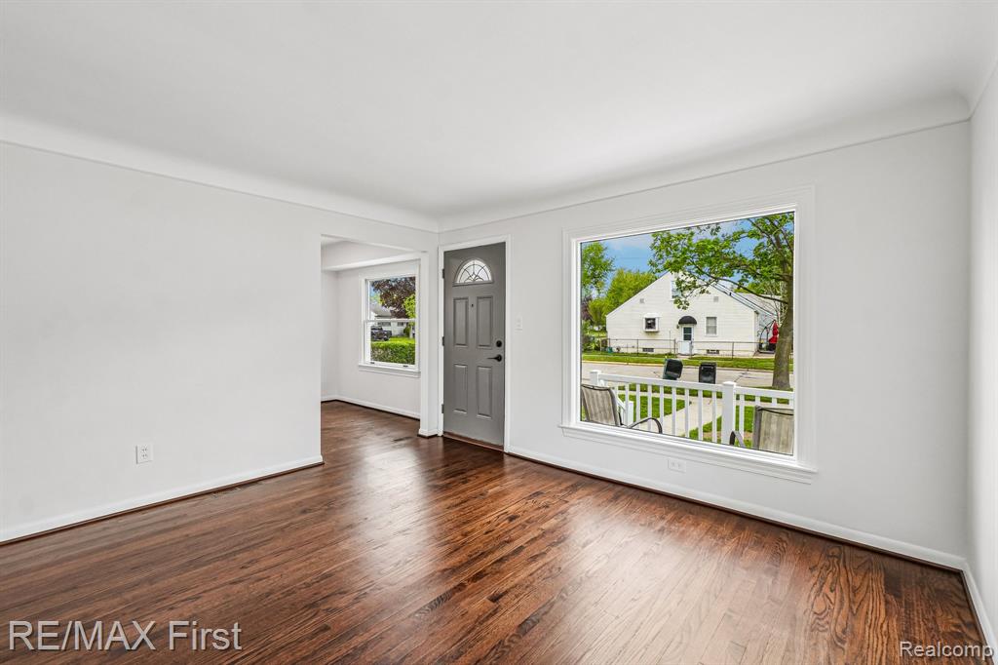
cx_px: 499
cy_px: 332
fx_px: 416
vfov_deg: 77.3
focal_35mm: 15
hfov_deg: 100.4
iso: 200
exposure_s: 1/30
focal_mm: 10
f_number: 8
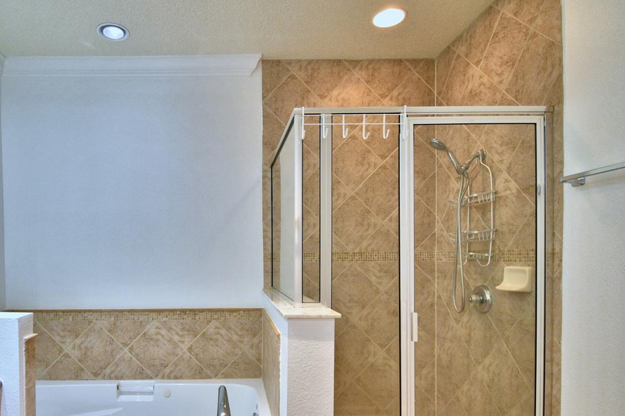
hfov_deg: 79.7
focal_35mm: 21
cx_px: 233
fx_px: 364
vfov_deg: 58.5
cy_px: 268
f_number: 4.5
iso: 400
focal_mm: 10
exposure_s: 1/50
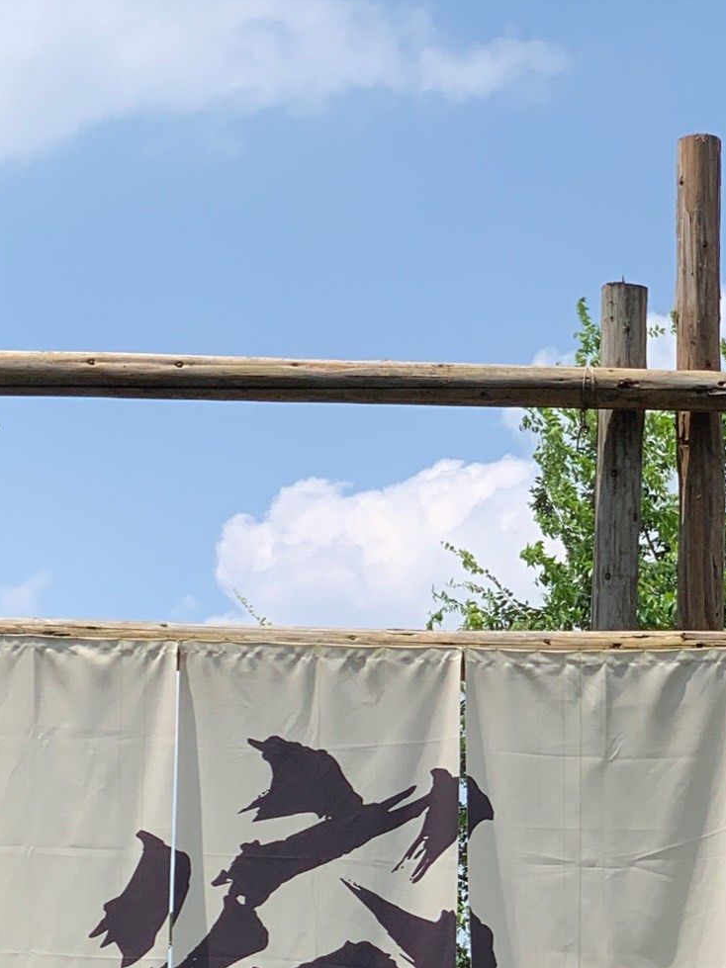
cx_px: -161
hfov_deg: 10.1
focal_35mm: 145
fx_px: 4056
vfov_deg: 13.4
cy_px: 998
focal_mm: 6
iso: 16
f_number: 2.4
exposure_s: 1/1295
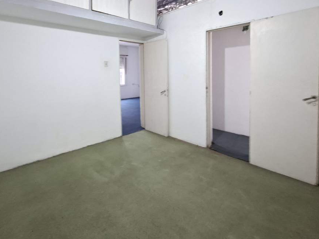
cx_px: 142
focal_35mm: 18
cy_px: 81
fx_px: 166
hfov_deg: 87.4
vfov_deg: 69.7
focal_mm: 1.74
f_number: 2.2
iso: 500
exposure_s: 1/20
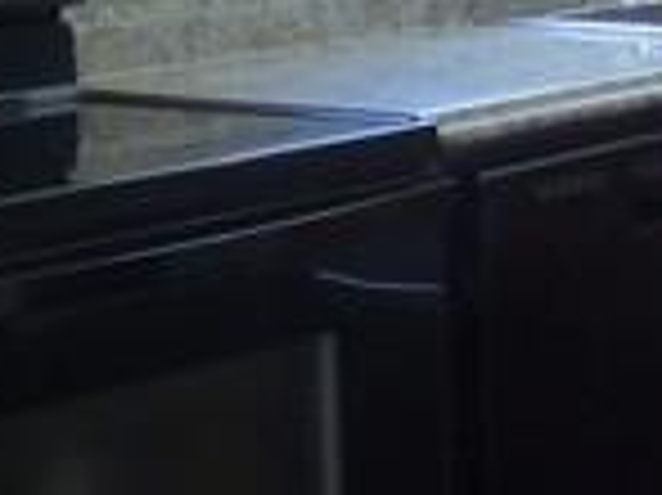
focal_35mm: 139
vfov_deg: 10.4
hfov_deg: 13.7
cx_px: 869
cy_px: -191
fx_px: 2656
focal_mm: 3.58
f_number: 2.8
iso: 160
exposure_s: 1/60
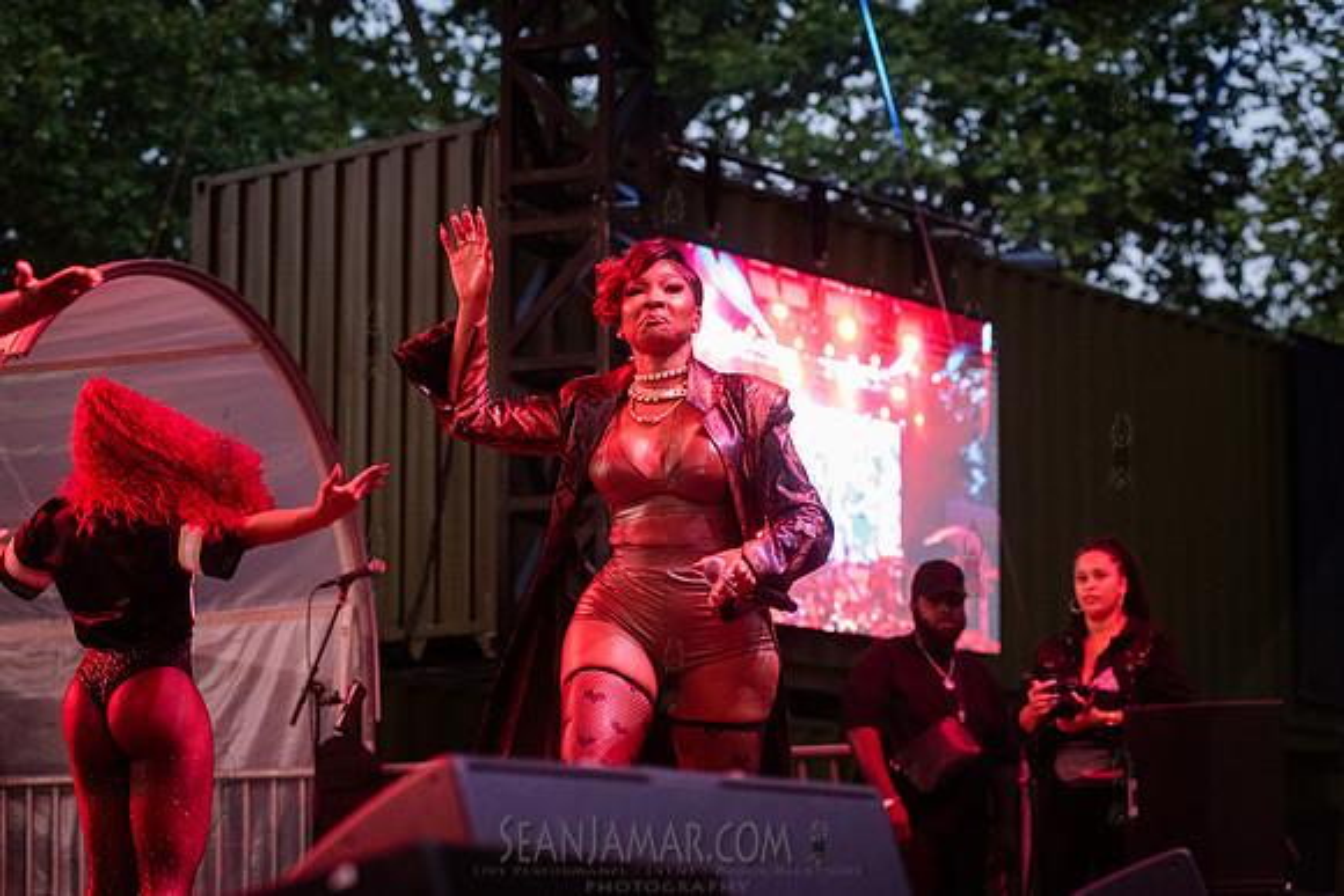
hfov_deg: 21.1
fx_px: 3601
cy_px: 447
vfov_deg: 14.2
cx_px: 690
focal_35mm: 96
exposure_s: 1/400
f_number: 4.5
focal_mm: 92
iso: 6400
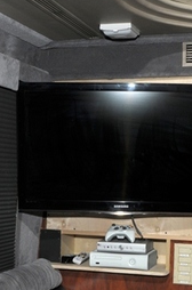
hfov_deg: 19.1
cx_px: 103
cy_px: 232
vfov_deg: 27.9
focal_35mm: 71
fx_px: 571
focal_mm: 24
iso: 200
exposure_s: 1/160
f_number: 5.6
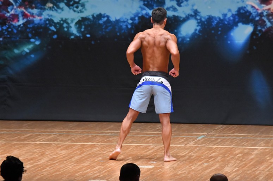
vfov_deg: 5.1
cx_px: 136
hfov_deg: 7.6
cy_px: 90
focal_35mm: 270
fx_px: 2047
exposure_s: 1/400
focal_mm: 180
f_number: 5.6
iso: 8000
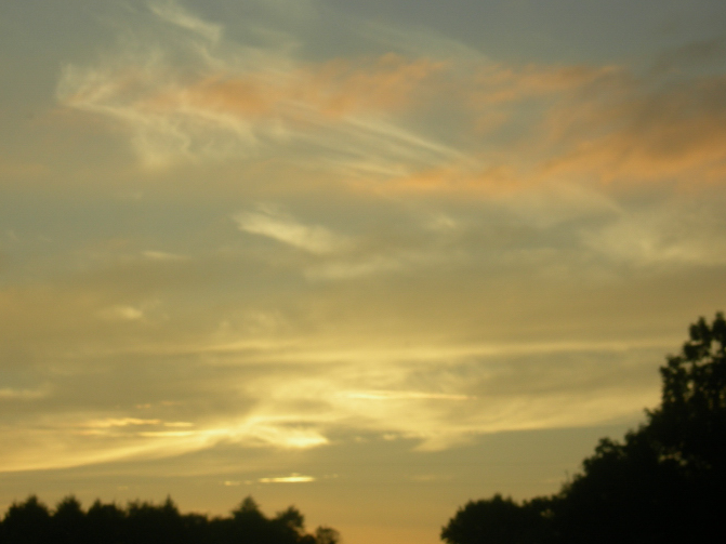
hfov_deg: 14.5
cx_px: 348
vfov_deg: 10.9
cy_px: 240
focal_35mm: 136
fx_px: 2852
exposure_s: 1/114
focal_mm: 23.4
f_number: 8.2
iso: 50
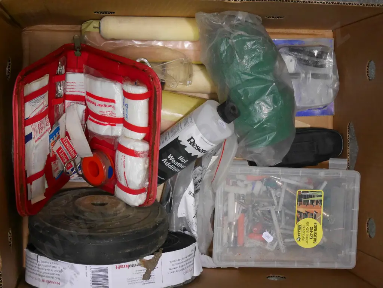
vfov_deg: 25.3
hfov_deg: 33.2
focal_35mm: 58
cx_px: 192
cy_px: 144
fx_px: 642
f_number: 5.5
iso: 3200
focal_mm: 29
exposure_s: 1/50
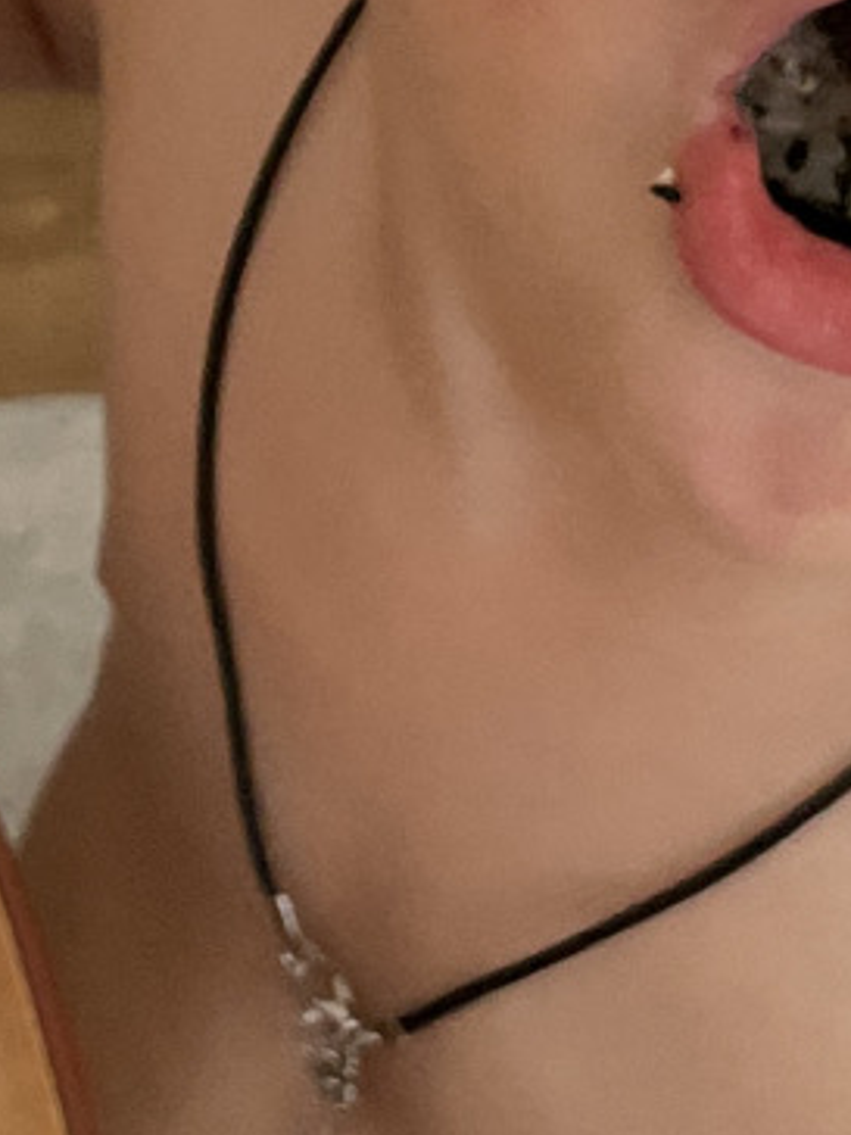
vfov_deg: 13.6
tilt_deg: -50.3
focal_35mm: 143
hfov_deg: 10.1
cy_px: 56
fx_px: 4687
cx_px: -318
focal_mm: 4.2
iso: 320
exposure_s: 1/60
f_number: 1.6
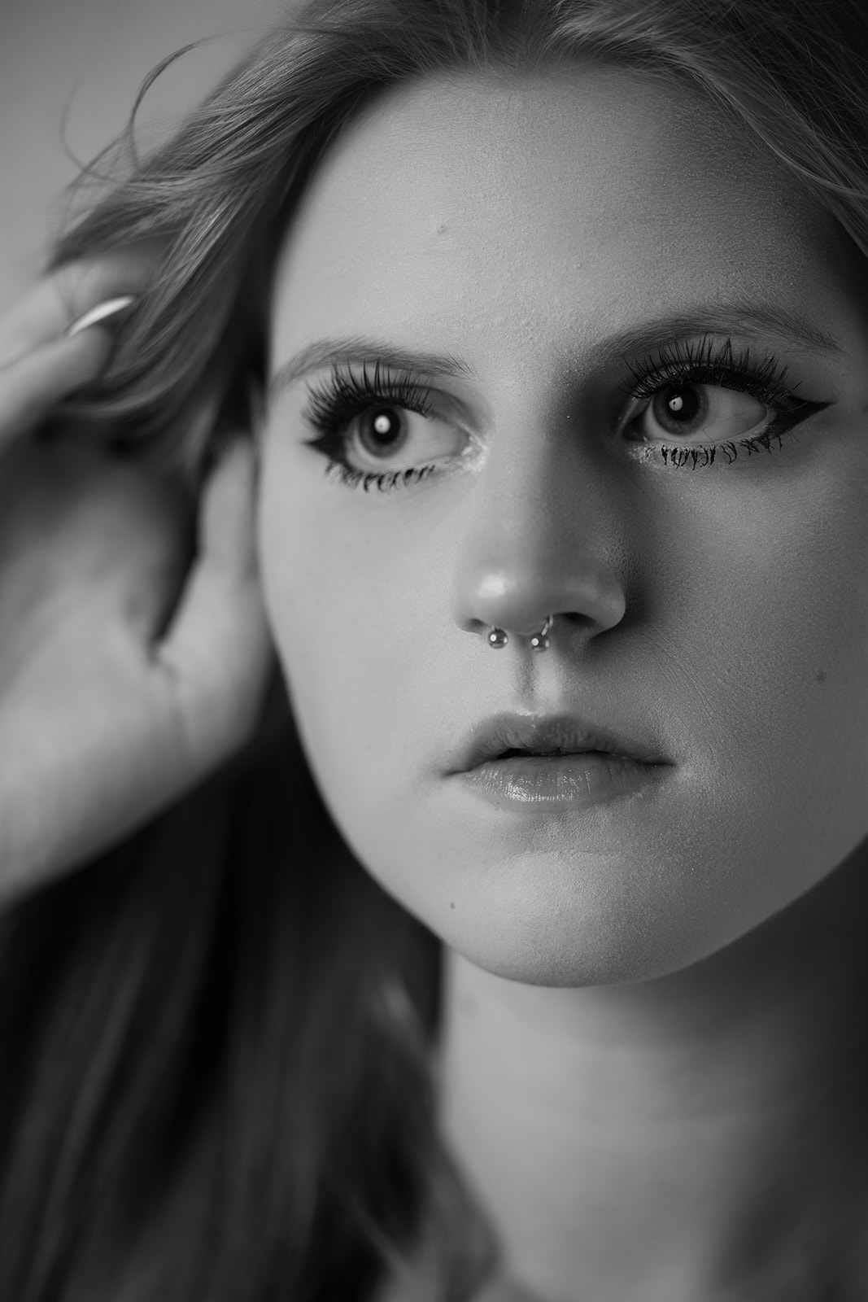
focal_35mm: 165
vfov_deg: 12.5
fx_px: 5966
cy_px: 651
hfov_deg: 8.3
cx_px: 434
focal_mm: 165
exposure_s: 1/200
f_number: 3.2
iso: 100
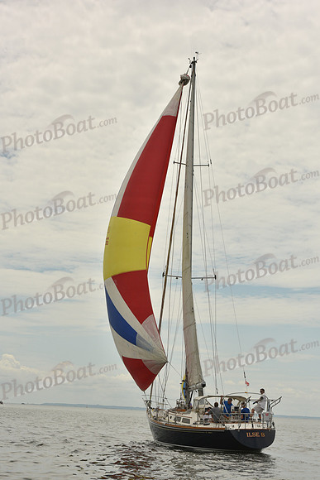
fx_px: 933
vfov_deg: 28.8
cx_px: 160
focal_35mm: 70
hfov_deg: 19.5
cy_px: 240
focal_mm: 70
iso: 320
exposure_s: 1/1000
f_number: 13
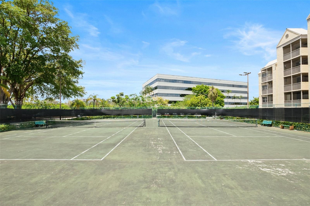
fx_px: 129
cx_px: 155
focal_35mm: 15
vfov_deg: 77.3
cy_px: 103
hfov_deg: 100.4
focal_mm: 10
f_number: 8
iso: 200
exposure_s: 1/640
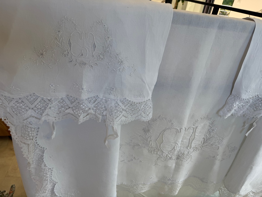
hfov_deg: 71.6
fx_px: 182
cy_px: 98
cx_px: 131
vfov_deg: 56.8
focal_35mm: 24
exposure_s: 1/146
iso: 50
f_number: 1.78
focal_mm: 6.76
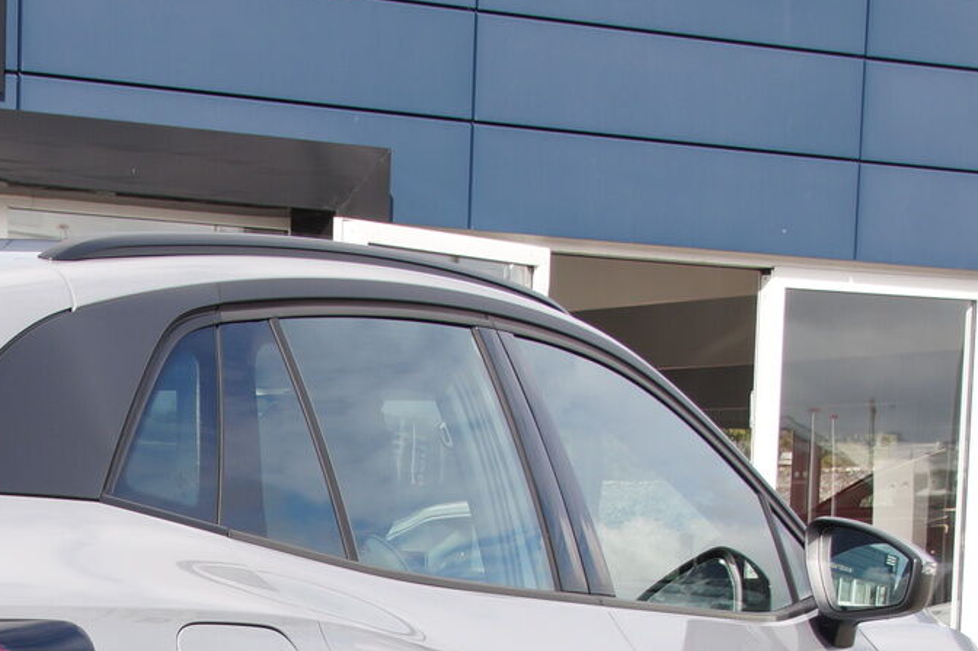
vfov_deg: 11.1
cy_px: 852
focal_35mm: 120
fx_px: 3258
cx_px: -22
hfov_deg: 16.7
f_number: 7.1
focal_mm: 28
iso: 100
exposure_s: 1/200
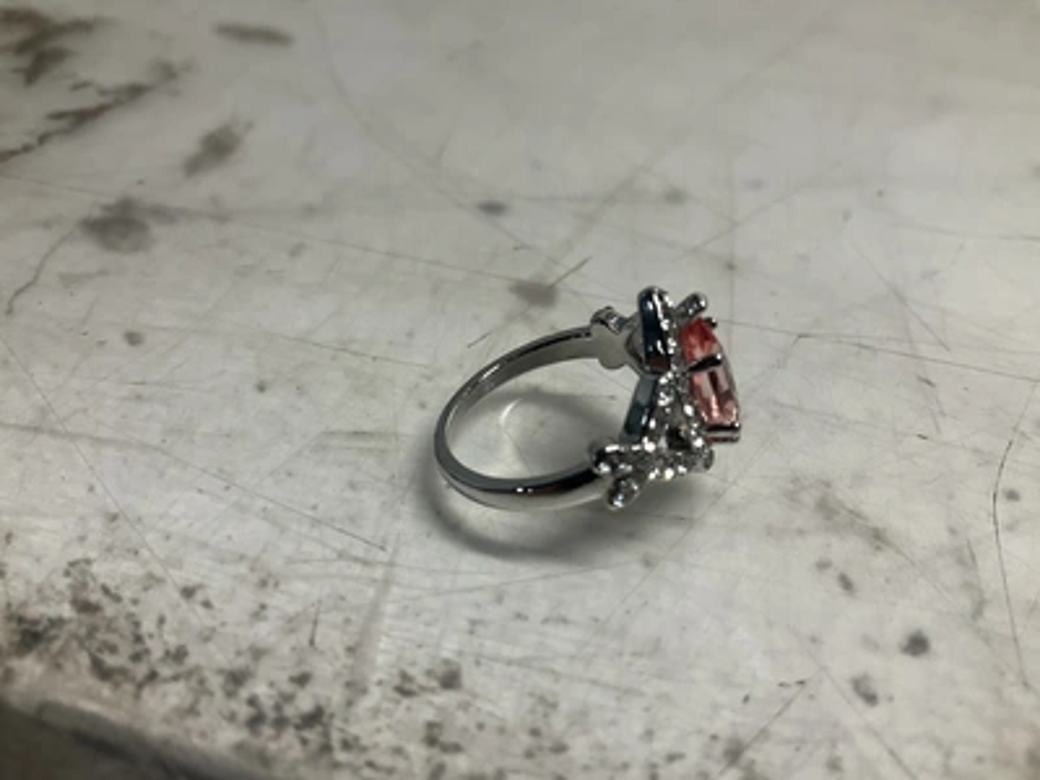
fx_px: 871
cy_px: 390
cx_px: 520
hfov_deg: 61.7
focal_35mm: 29
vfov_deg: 48.2
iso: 50
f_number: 1.8
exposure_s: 1/120
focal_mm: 3
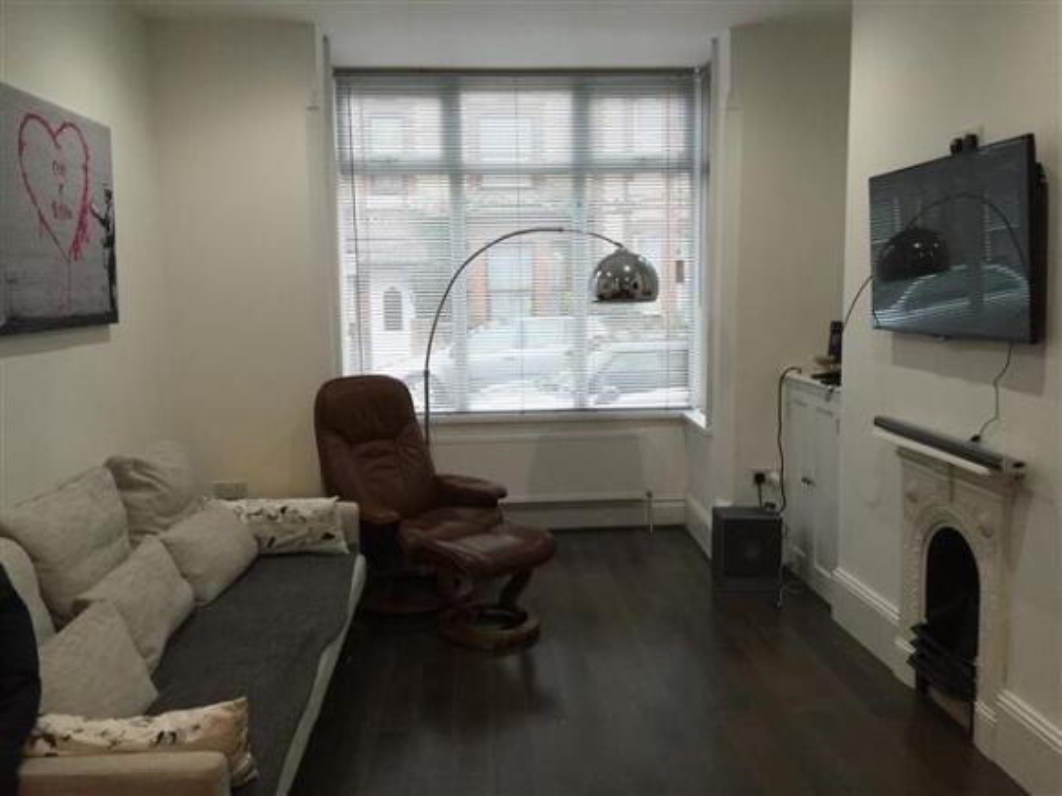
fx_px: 890
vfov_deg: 48.2
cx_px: 531
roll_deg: +0.7
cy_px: 398
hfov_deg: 61.7
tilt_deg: -6.1
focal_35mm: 29
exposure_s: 1/33
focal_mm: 4.15
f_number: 2.2
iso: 80
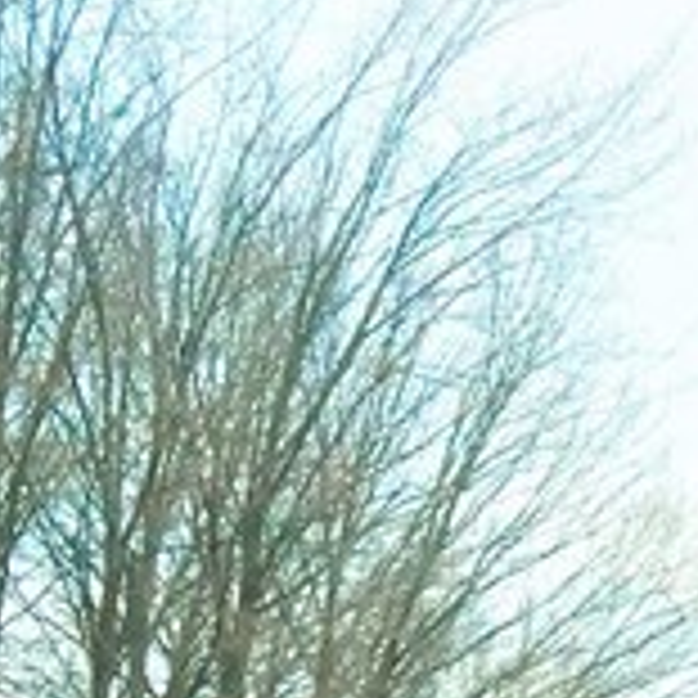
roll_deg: -1.8
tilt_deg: +2.7
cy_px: 1342
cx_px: 2080
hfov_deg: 8.6
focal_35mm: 169
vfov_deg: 9.7
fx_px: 3855
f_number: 2.2
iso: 50
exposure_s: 1/120
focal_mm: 4.15
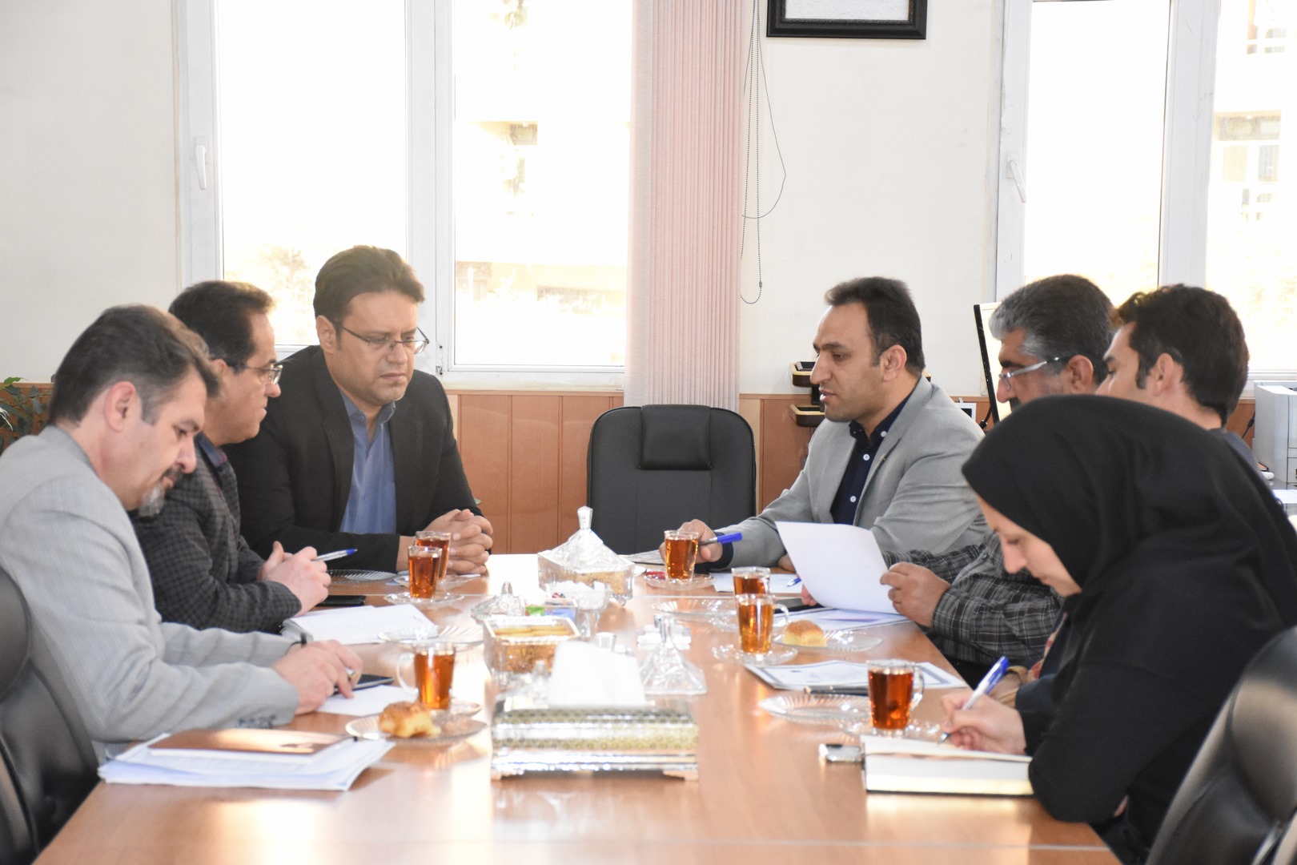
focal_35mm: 84
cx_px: 648
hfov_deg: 24.2
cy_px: 432
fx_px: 3026
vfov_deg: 16.3
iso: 4000
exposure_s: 1/250
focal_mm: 56
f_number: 4.8
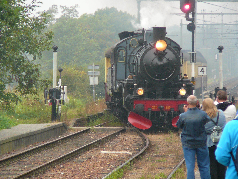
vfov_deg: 4.2
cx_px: 119
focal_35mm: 350
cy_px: 90
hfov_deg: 5.7
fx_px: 2406
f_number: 4.2
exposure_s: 1/60
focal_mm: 52
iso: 100
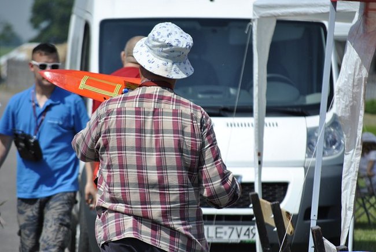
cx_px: 188
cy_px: 126
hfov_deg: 6.9
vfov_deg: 4.6
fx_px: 3137
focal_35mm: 300
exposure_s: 1/1000
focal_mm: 200
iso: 200
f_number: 5.6
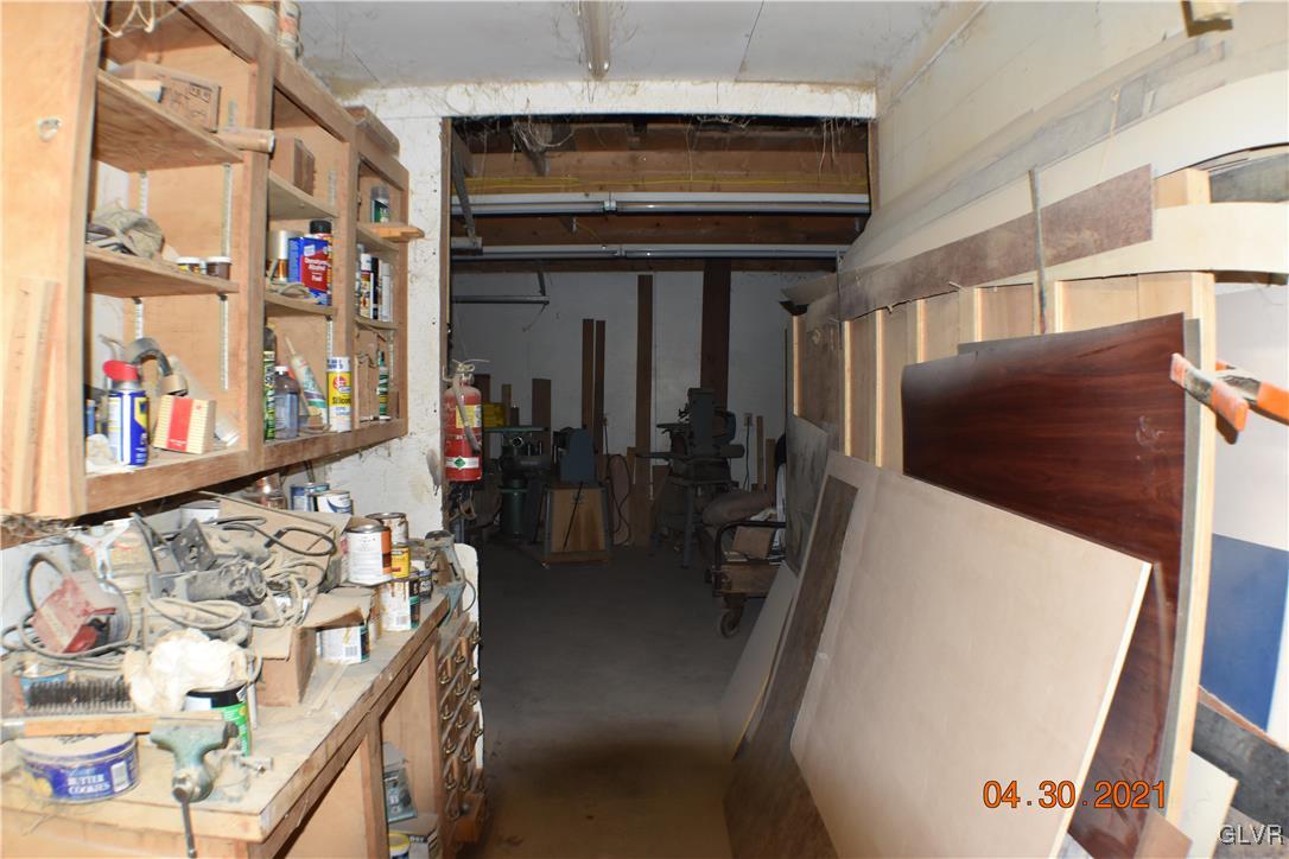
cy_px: 430
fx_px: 1504
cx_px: 644
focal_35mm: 42
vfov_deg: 31.9
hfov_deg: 46.4
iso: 640
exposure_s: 1/30
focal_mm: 28
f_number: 5.6
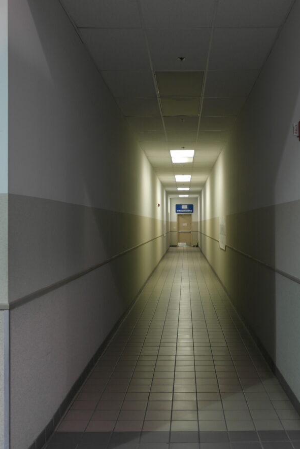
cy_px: 223
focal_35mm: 39
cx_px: 184
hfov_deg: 34.1
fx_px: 487
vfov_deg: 49.5
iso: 400
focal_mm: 20
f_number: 3.5
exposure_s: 1/40
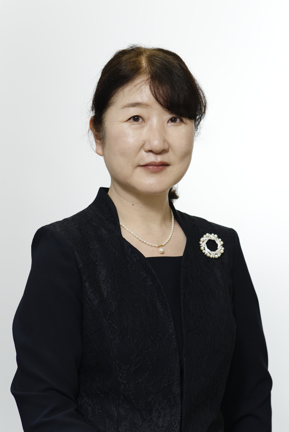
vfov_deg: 16.1
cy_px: 216
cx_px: 144
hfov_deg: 10.8
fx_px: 1528
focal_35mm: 127
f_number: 4
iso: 640
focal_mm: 85
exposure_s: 1/160
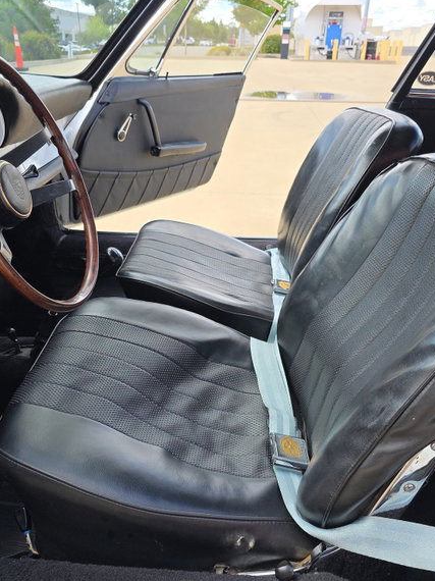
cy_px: 288
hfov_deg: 45.4
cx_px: 196
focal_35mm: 31
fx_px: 520
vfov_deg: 58.4
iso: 80
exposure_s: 1/1321
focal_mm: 6.3
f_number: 1.7
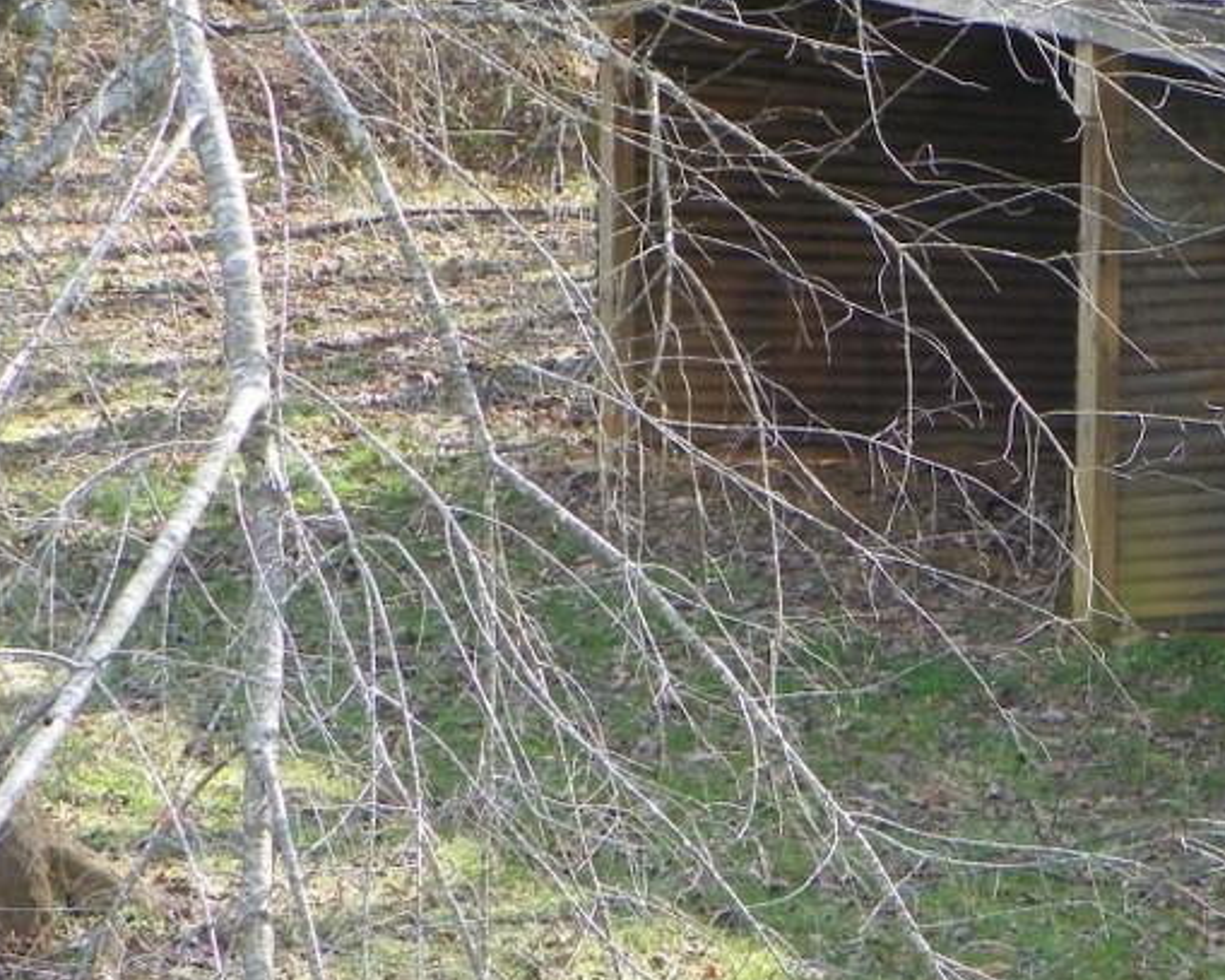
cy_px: 453
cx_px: 1093
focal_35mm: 167
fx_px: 6053
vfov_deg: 9.3
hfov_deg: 11.5
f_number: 4
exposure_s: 1/100
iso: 64
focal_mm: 15.1
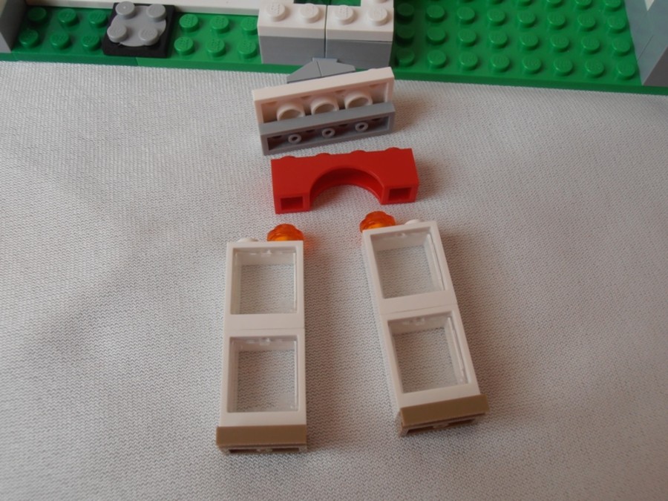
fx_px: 714
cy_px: 250
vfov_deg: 38.7
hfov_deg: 50.1
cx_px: 334
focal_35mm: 37
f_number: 3.9
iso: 80
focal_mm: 6.61
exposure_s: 1/80
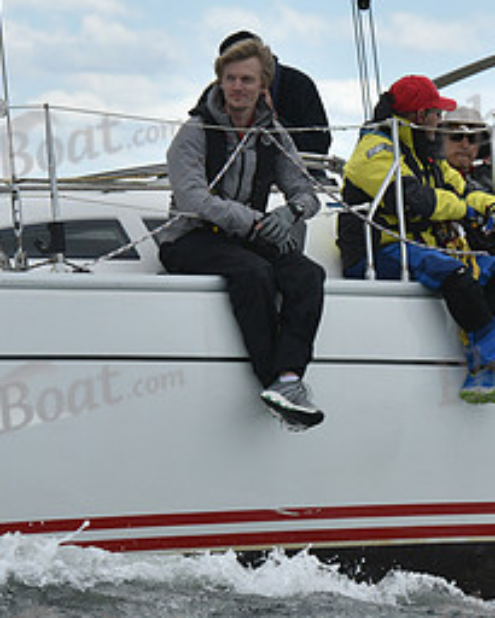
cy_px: 252
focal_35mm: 362
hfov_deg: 4.3
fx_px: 6625
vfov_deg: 5.3
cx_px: 311
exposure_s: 1/1250
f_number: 8
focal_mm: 170
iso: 320
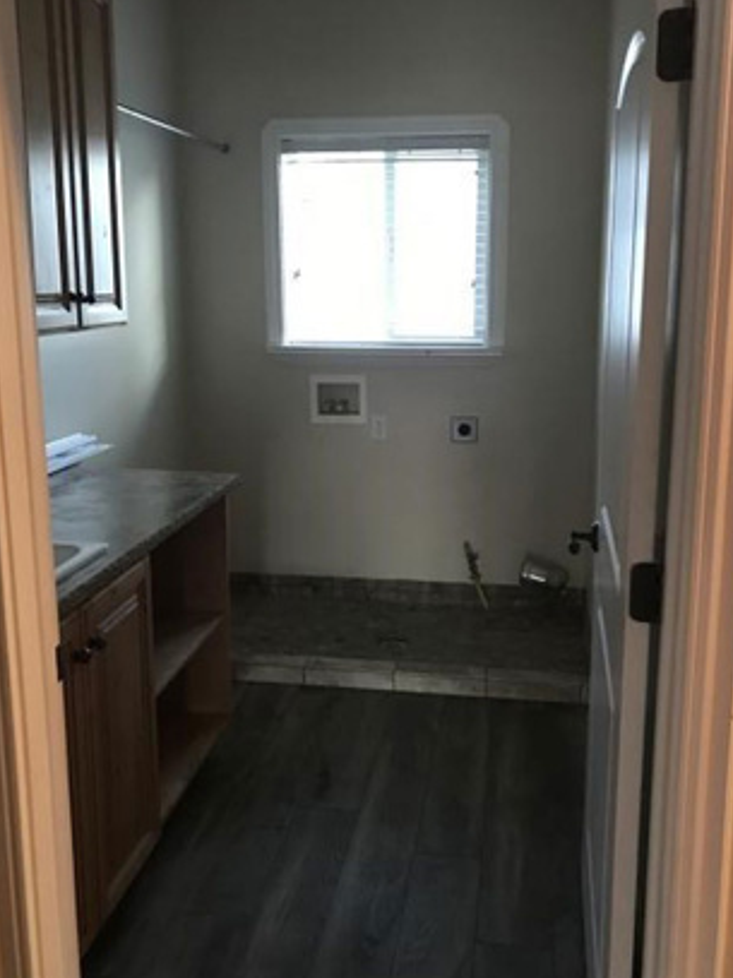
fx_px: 932
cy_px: 457
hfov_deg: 42.9
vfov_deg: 55.3
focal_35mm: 33
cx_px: 389
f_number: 1.8
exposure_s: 1/7
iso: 100
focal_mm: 3.99
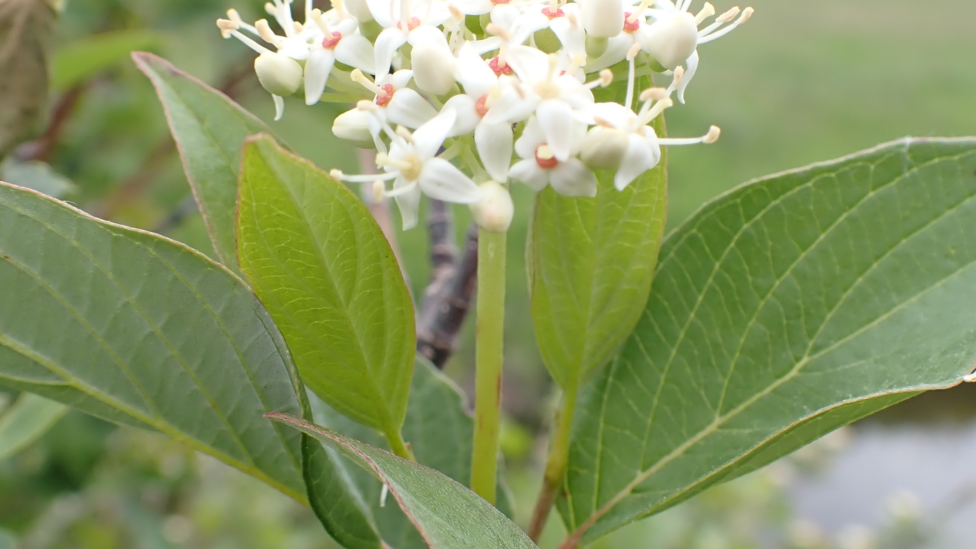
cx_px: 529
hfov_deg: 41.3
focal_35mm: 50
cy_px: 256
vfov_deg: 24.0
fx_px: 1294
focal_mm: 5.4
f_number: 3.2
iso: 100
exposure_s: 1/400
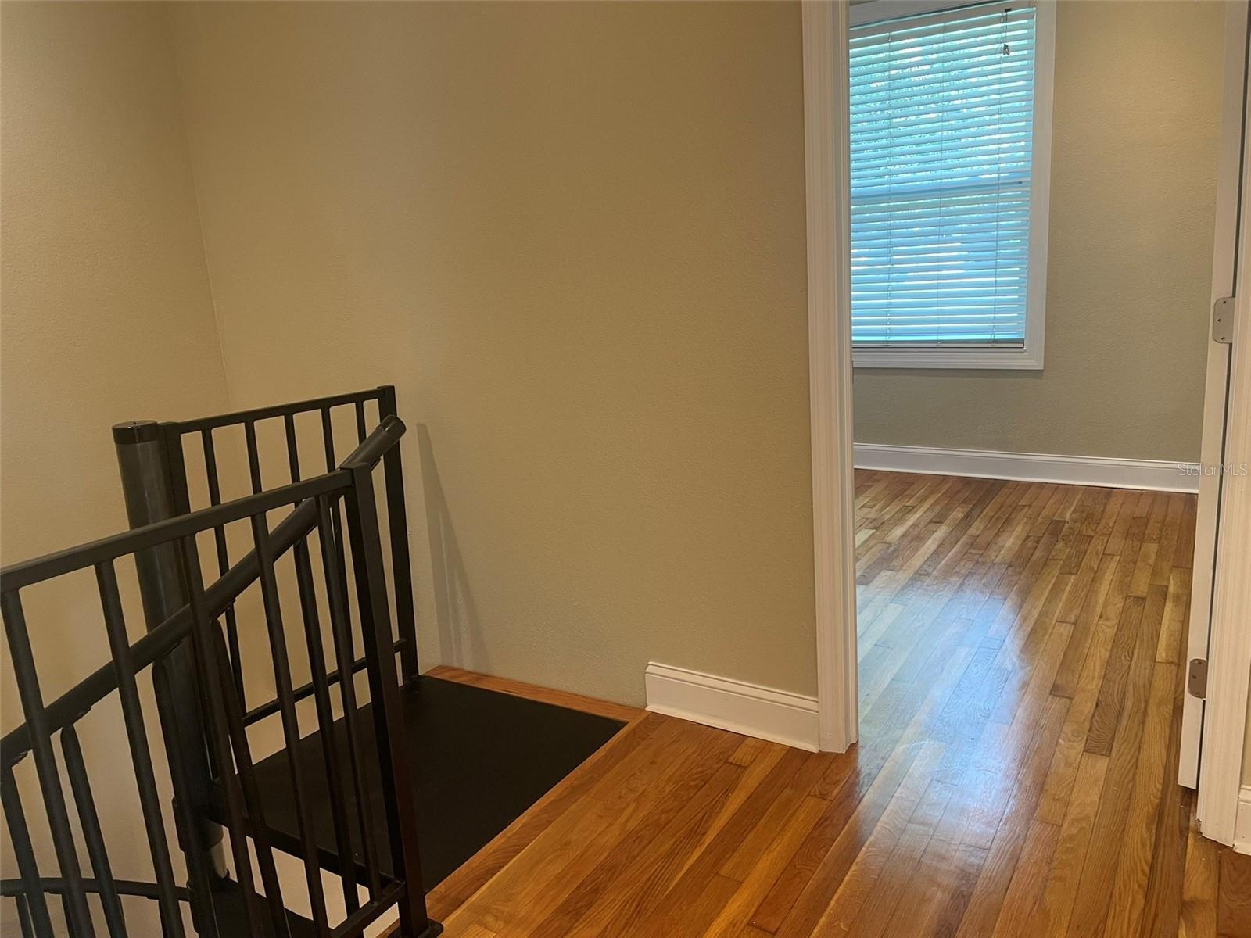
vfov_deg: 53.1
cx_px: 626
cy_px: 469
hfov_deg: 67.3
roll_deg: +4.5
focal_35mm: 26
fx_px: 940
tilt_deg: -14.2
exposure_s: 1/60
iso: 125
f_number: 1.6
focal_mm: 4.2
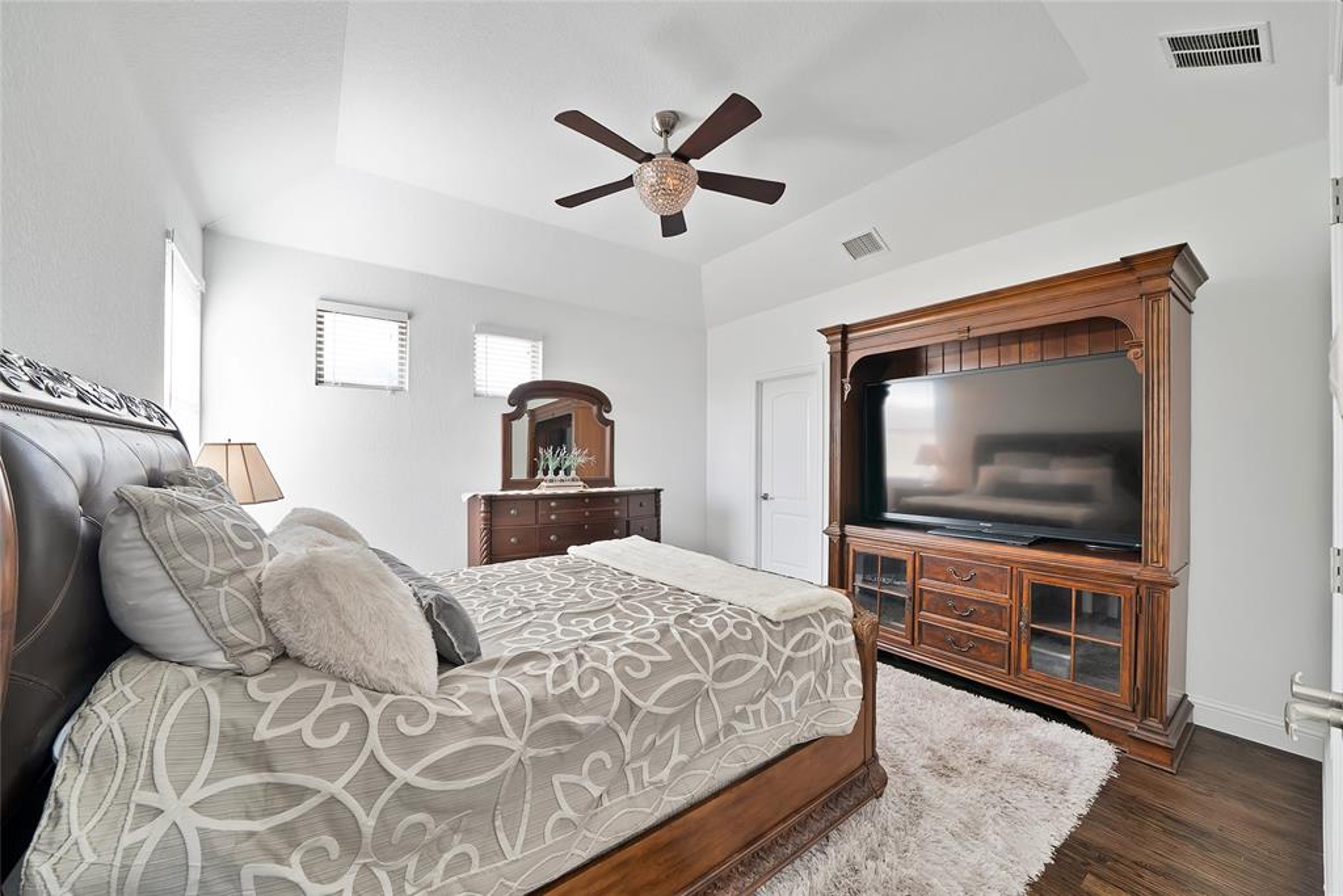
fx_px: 448
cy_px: 448
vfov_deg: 90.0
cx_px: 672
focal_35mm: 12
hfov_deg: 112.6
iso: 640
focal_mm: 12
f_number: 9
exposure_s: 1/2.5
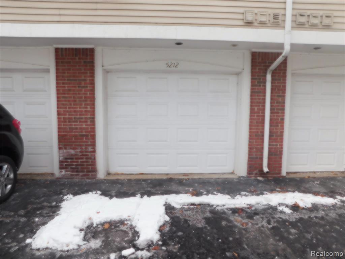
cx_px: 172
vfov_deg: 58.9
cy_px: 130
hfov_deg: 73.9
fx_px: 229
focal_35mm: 23
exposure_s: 1/640
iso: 125
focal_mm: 4
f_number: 3
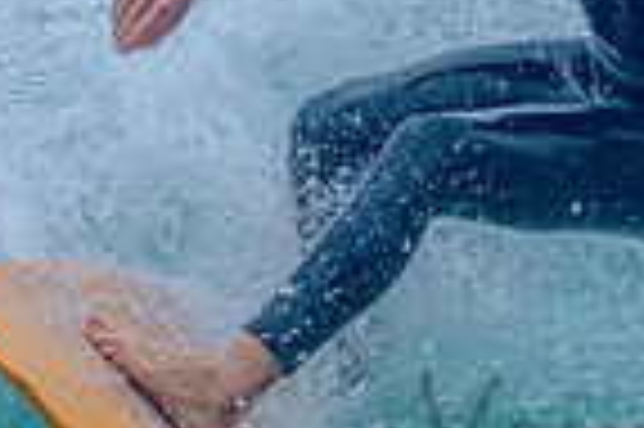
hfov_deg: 0.8
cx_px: 626
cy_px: 223
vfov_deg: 0.5
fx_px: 45618
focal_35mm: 2553
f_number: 5.6
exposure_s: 1/2000
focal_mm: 500
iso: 800
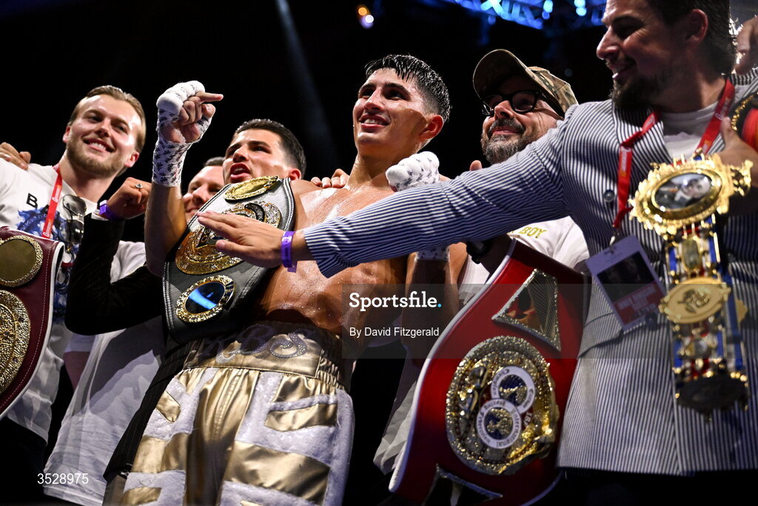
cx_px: 379
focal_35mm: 58
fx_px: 1221
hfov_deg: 34.5
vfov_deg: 23.4
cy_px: 253
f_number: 2.8
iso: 5000
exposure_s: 1/1600
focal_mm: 58
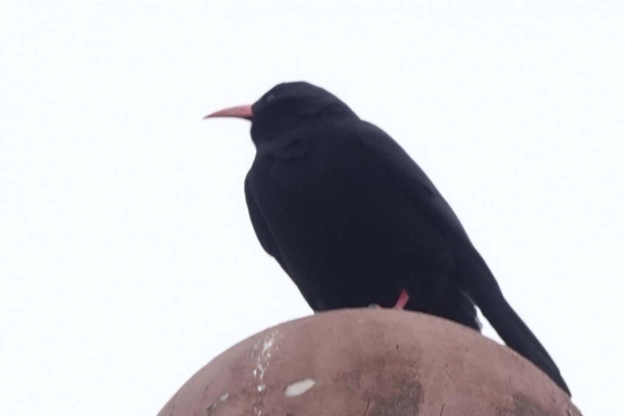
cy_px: 208
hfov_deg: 3.4
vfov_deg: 2.3
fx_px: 10416
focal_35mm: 600
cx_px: 312
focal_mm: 220
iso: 125
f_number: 5
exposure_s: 1/320
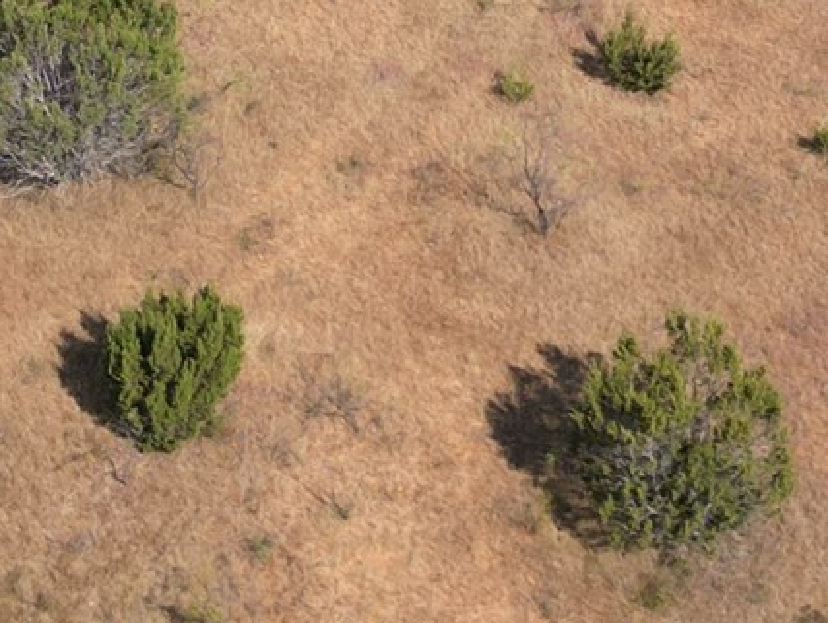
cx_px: 595
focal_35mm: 115
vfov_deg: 11.6
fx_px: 2753
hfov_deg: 17.0
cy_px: -639
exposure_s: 1/3000
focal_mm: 6.72
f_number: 1.7
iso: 110
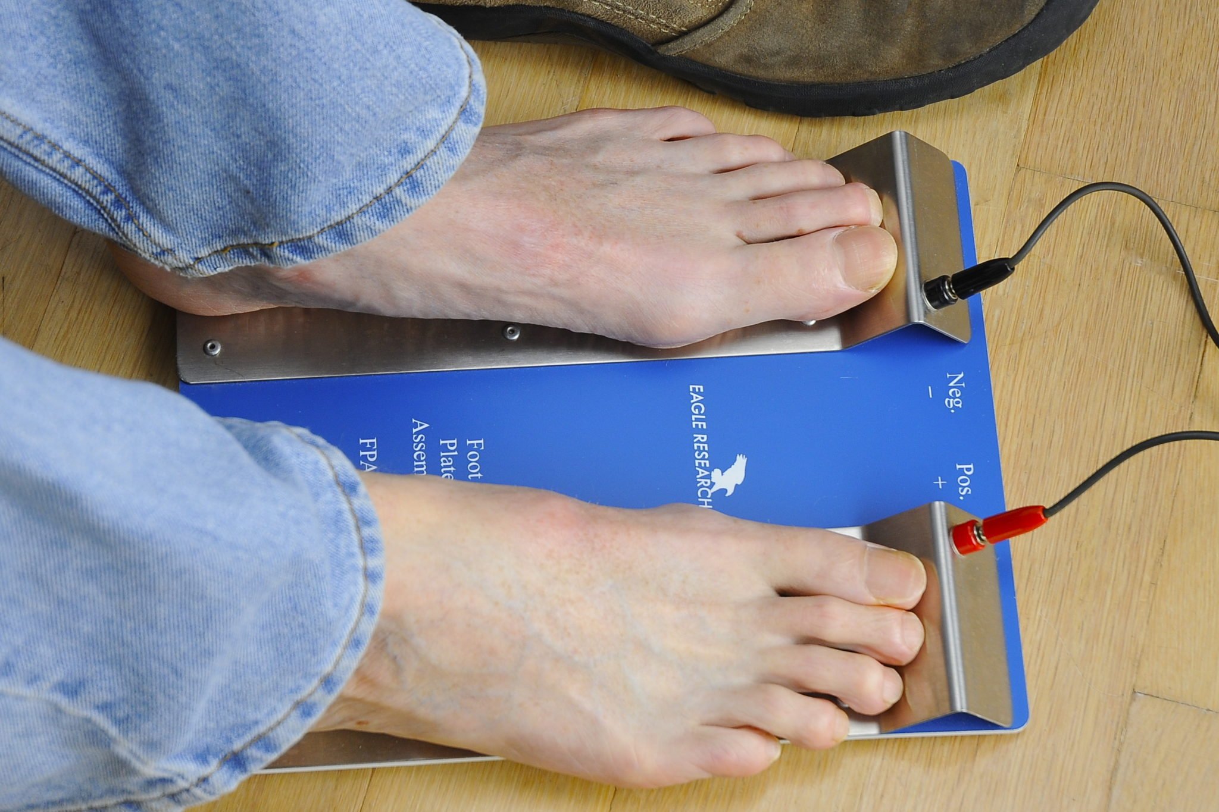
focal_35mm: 66
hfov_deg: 30.5
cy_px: 406
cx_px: 610
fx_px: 2234
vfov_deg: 20.6
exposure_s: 1/60
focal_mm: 44
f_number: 5
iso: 200
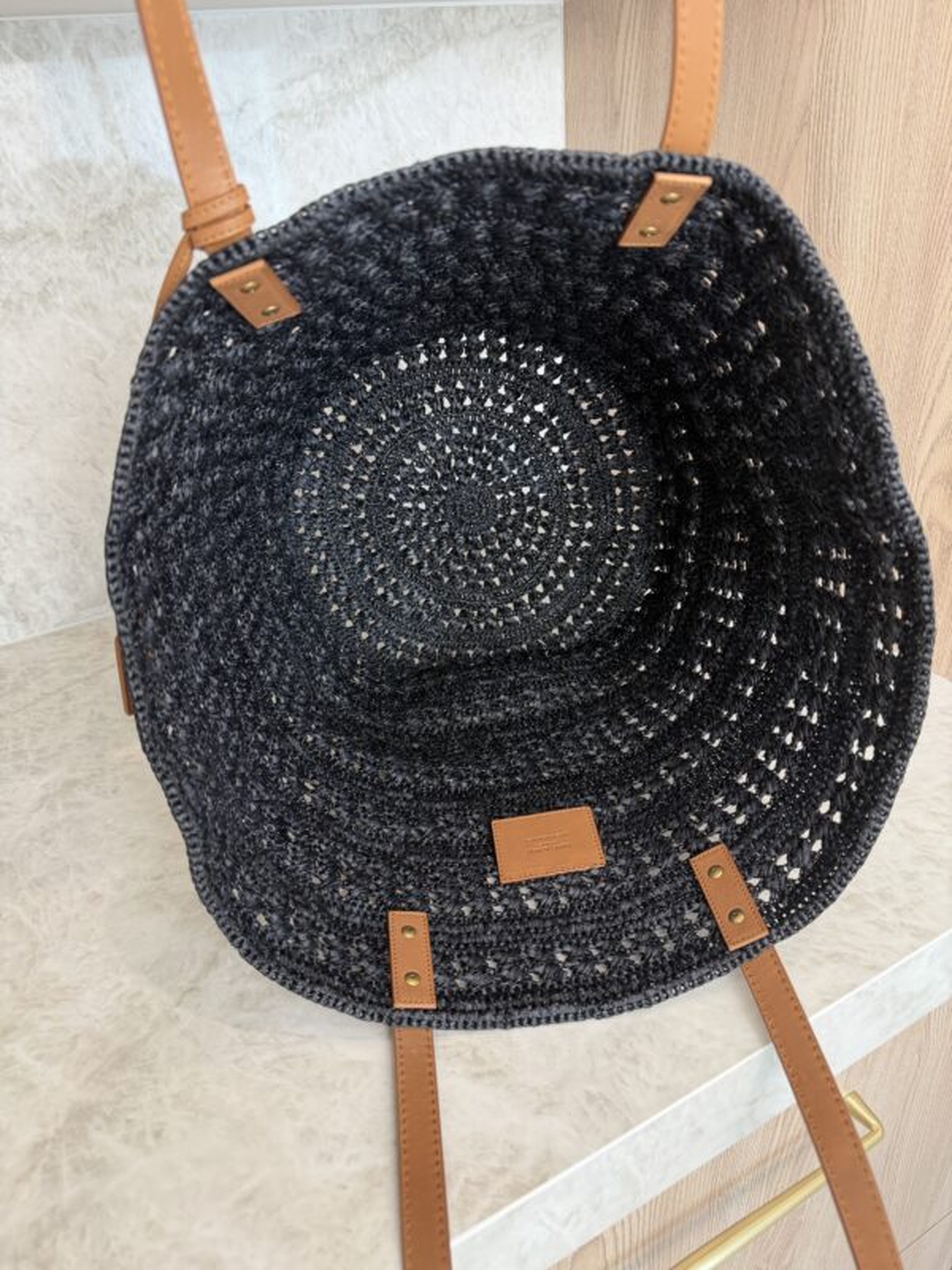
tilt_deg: -30.3
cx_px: 476
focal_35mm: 24
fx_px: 880
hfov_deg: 56.8
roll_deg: +4.1
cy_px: 635
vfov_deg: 71.6
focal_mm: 6.76
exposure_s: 1/60
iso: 125
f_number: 1.78
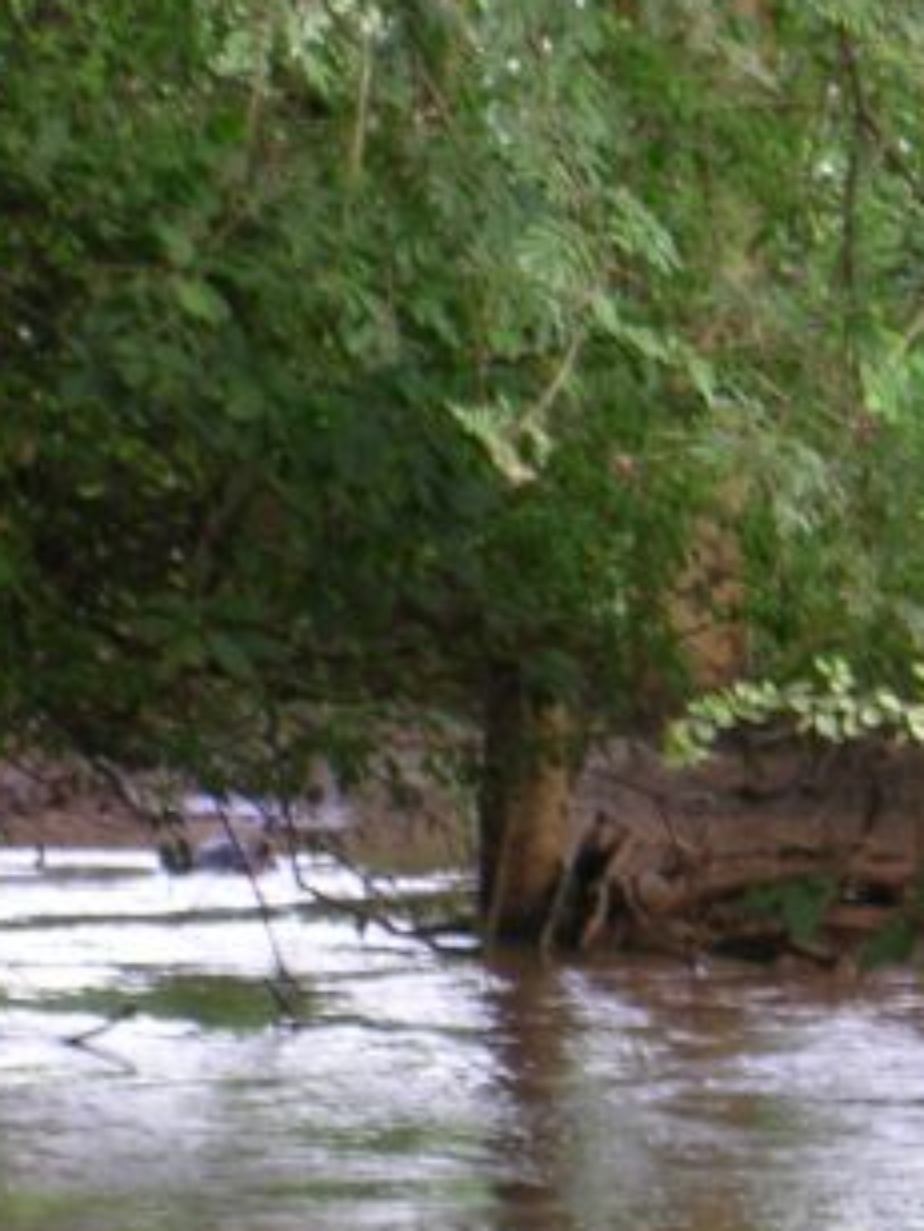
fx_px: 7083
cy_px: 683
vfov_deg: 9.9
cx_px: 626
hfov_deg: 7.5
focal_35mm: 199
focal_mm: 17.4
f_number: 4.9
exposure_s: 1/30
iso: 56
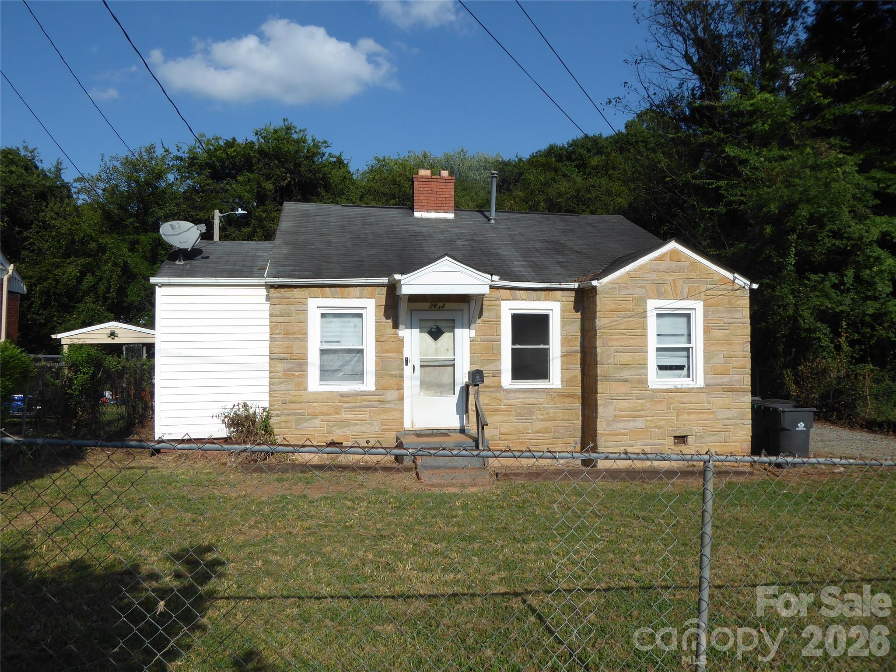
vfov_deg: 56.8
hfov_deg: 71.6
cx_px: 448
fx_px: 621
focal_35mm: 24
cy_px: 336
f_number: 4
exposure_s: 1/1000
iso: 80
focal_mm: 4.3
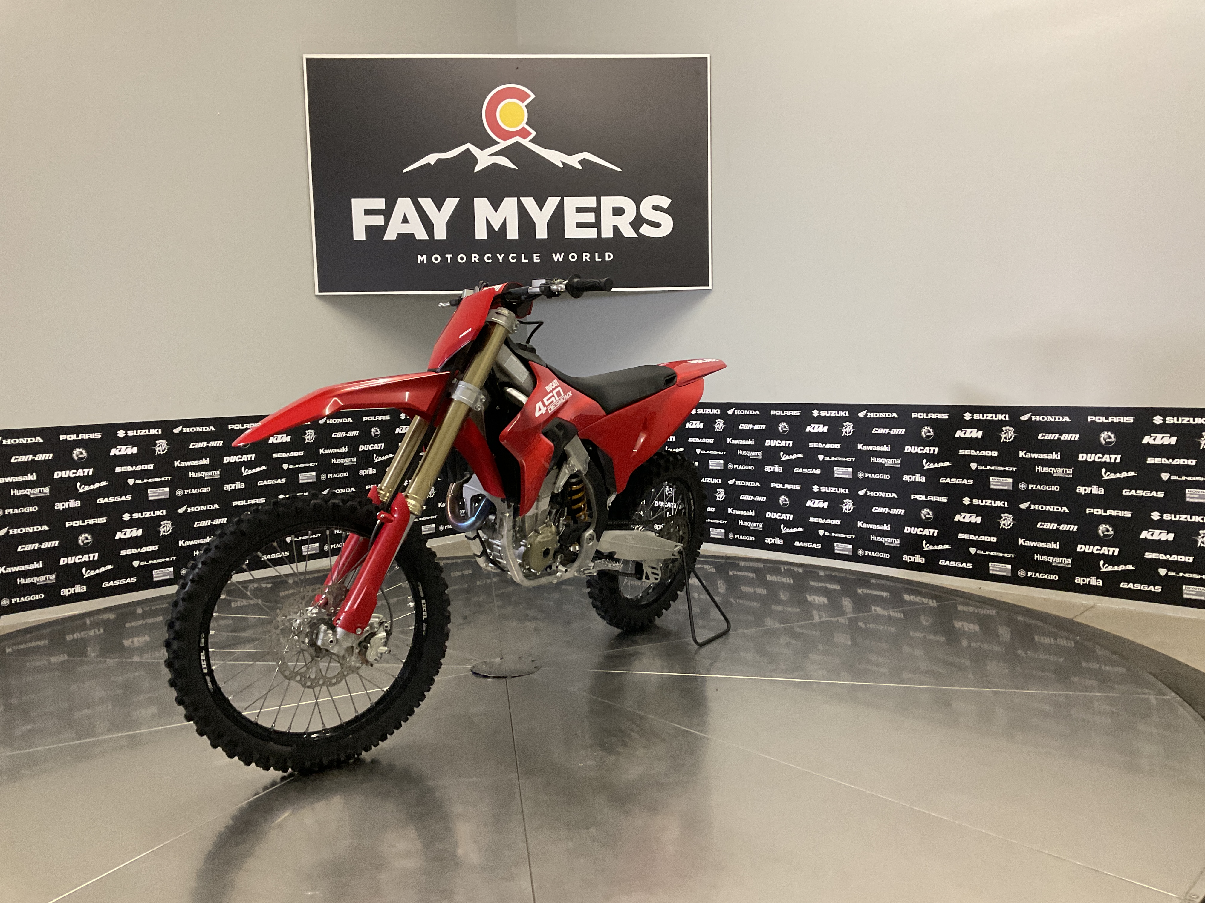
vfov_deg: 48.2
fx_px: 1010
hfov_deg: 61.7
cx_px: 602
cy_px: 452
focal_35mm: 29
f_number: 1.8
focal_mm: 3
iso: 200
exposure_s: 1/60
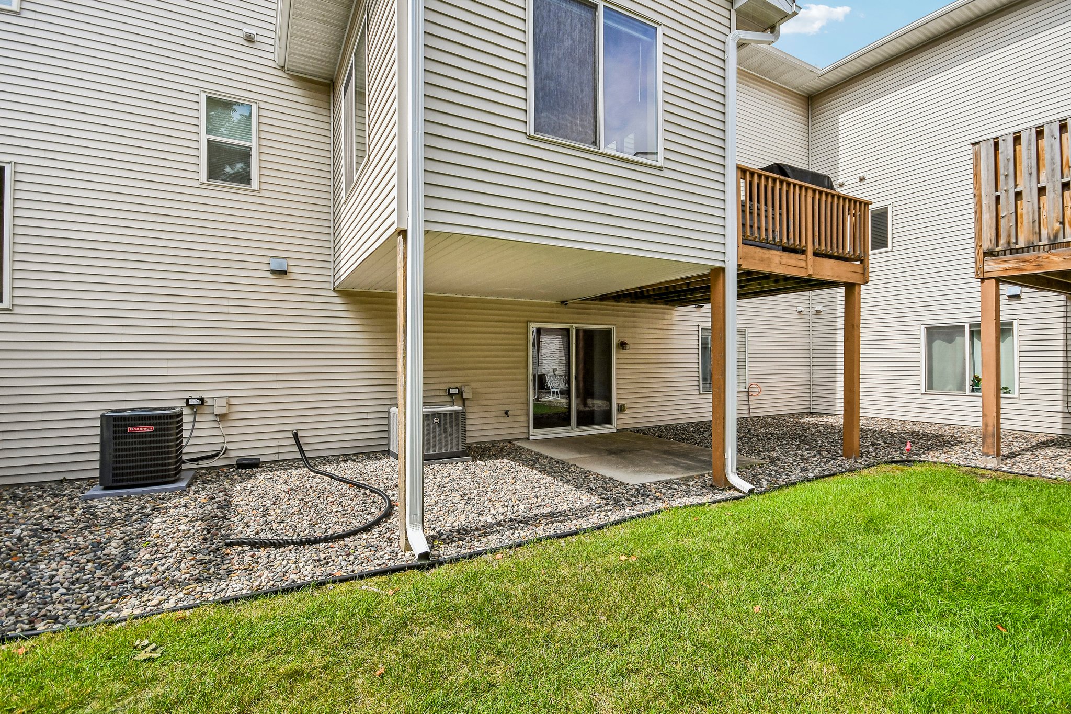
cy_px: 357
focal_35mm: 15
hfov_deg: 100.4
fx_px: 446
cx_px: 536
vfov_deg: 77.3
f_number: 6.3
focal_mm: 10
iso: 400
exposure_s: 1/1600
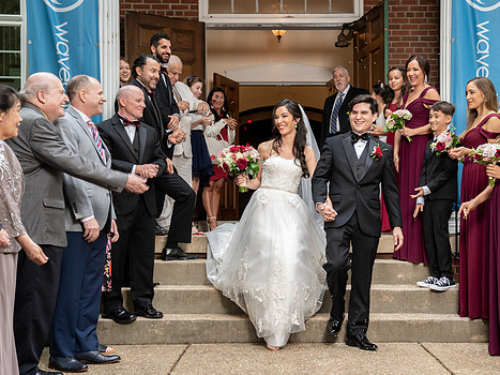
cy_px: 209
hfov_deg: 38.7
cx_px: 304
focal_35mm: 49
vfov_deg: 29.6
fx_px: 708
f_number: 4
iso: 800
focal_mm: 40
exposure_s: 1/250
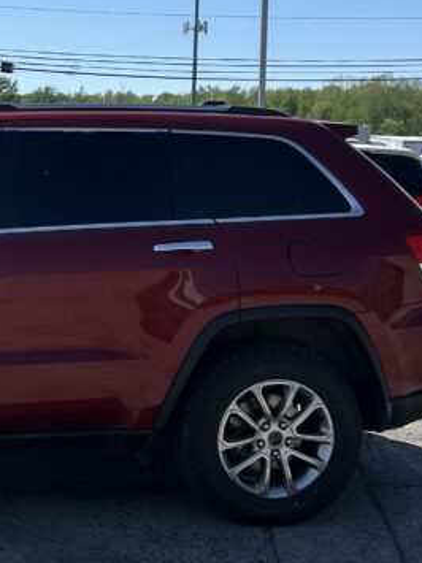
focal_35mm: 75
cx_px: -76
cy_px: 195
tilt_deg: -2.3
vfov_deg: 25.9
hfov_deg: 18.6
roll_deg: -0.7
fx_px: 1220
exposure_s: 1/4831
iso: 50
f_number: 1.5
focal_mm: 5.7
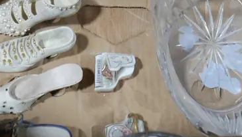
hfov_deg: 23.1
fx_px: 591
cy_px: -44
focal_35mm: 92
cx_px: 138
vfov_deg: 12.7
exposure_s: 1/80
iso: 200
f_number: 3.6
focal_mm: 15
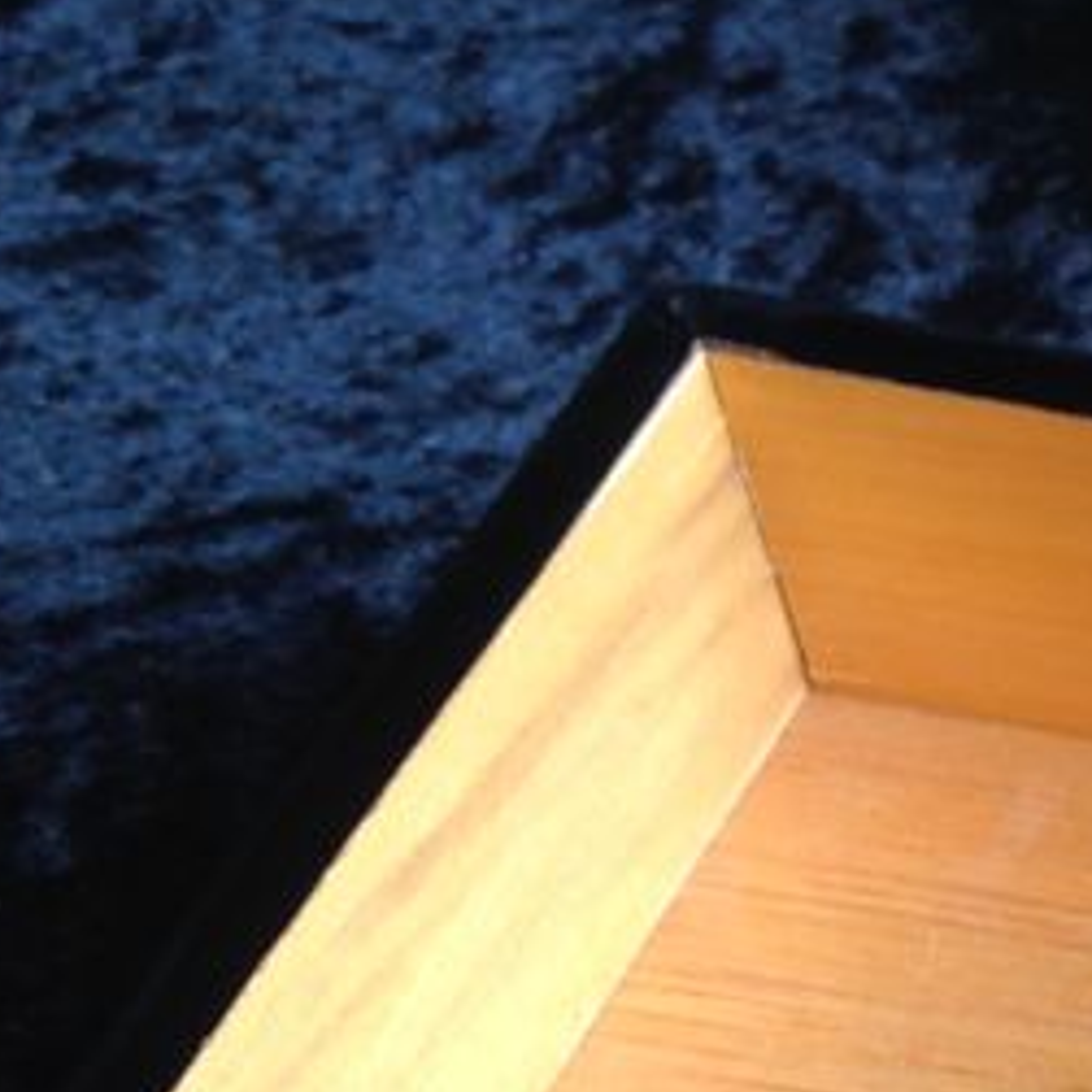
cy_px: 672
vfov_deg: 14.2
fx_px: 4390
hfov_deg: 12.9
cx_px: 1966
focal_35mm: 123
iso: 64
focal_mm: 4.28
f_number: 2.4
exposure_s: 1/40
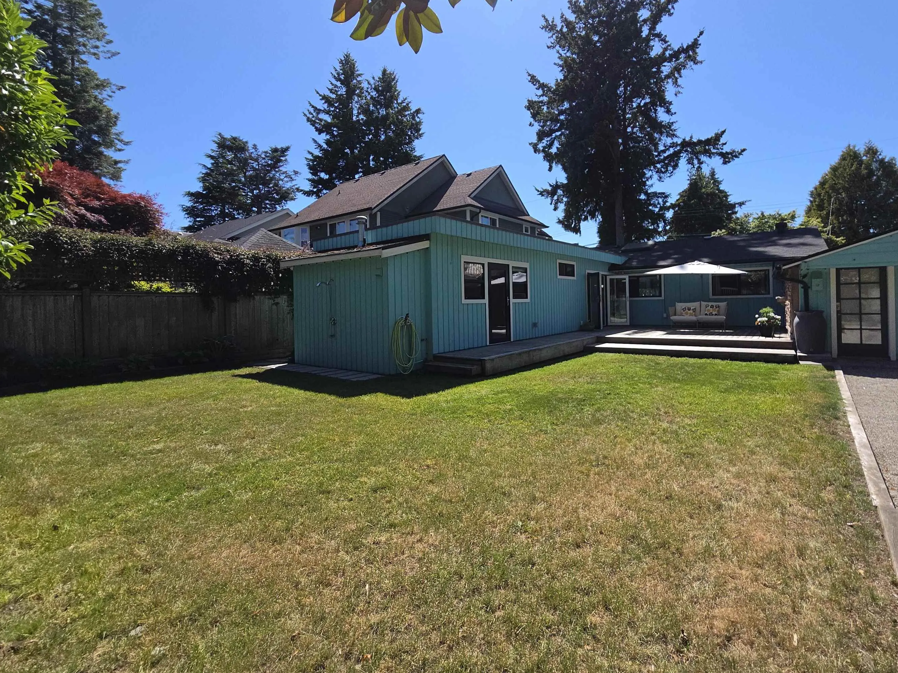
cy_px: 308
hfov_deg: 97.5
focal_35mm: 15
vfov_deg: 81.6
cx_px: 512
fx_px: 389
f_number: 2.2
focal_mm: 2.2
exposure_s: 1/1449
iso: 50
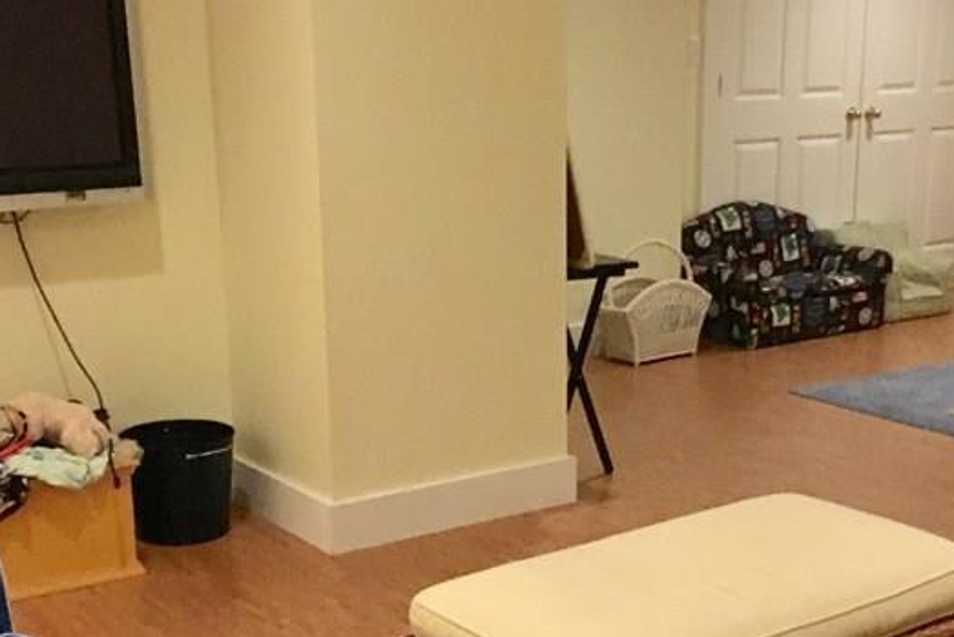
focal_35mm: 59
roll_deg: +0.8
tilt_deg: -15.1
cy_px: 495
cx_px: 567
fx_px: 1564
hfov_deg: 33.8
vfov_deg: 22.7
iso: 500
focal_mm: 4.15
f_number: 2.2
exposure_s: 1/15
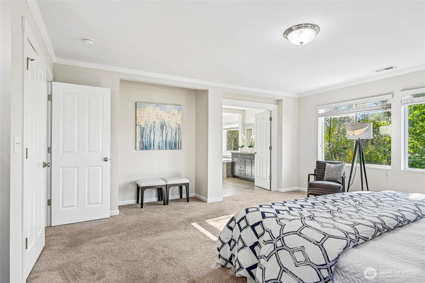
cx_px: 212
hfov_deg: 86.9
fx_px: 224
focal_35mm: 19
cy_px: 142
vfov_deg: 64.5
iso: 400
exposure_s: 1/60
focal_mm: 19
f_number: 8
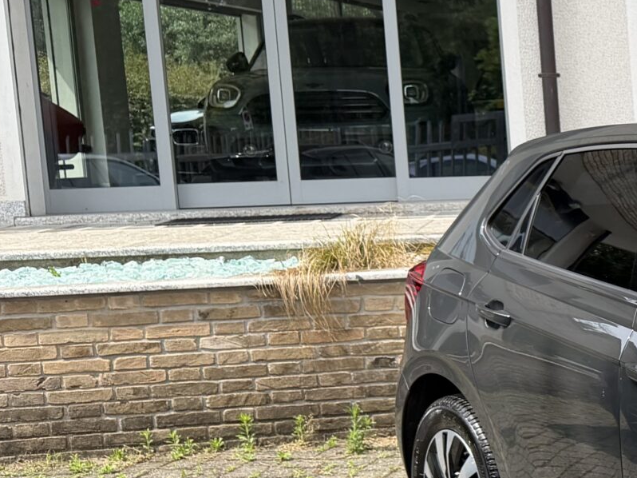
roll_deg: +1.9
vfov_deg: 19.1
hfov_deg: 21.2
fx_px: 1417
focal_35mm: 77
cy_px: 323
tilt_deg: -8.1
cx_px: 963
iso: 100
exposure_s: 1/2053
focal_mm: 6.76
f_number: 1.78
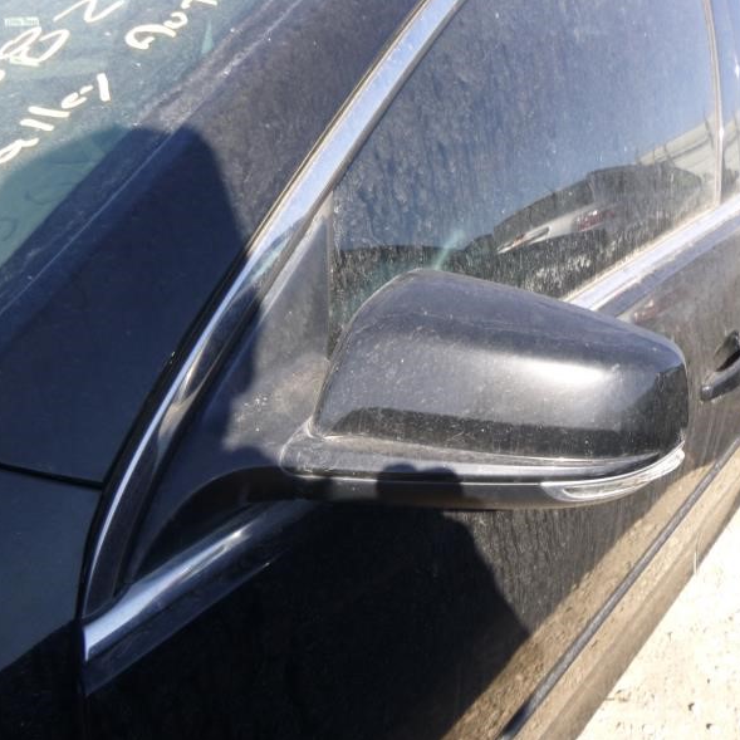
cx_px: 413
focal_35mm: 30
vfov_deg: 54.0
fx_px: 726
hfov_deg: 53.9
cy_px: 367
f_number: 3.9
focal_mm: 4.5
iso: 100
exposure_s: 1/160
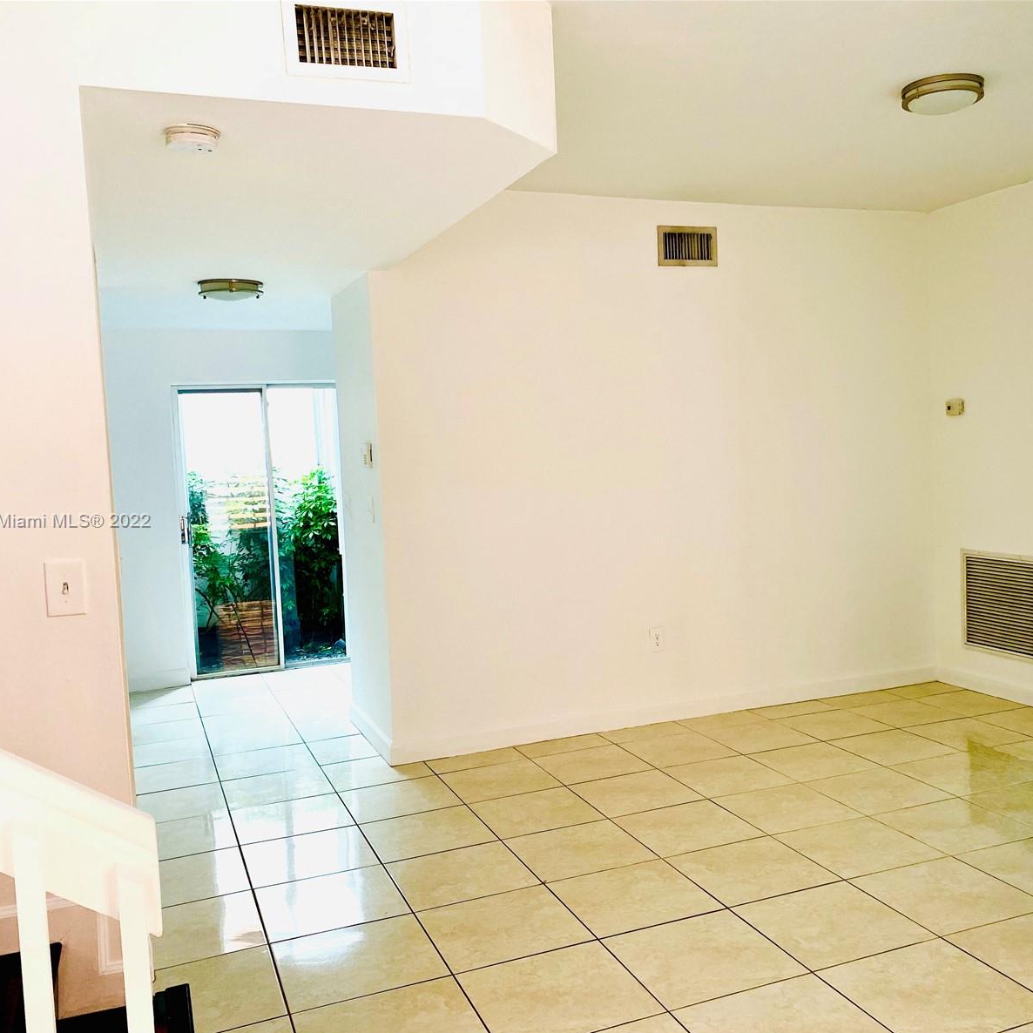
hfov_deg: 52.4
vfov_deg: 52.5
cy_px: 522
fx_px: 1047
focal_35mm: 31
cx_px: 568
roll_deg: +2.8
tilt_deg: -3.7
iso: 125
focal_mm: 4.25
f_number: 1.8
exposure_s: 1/107
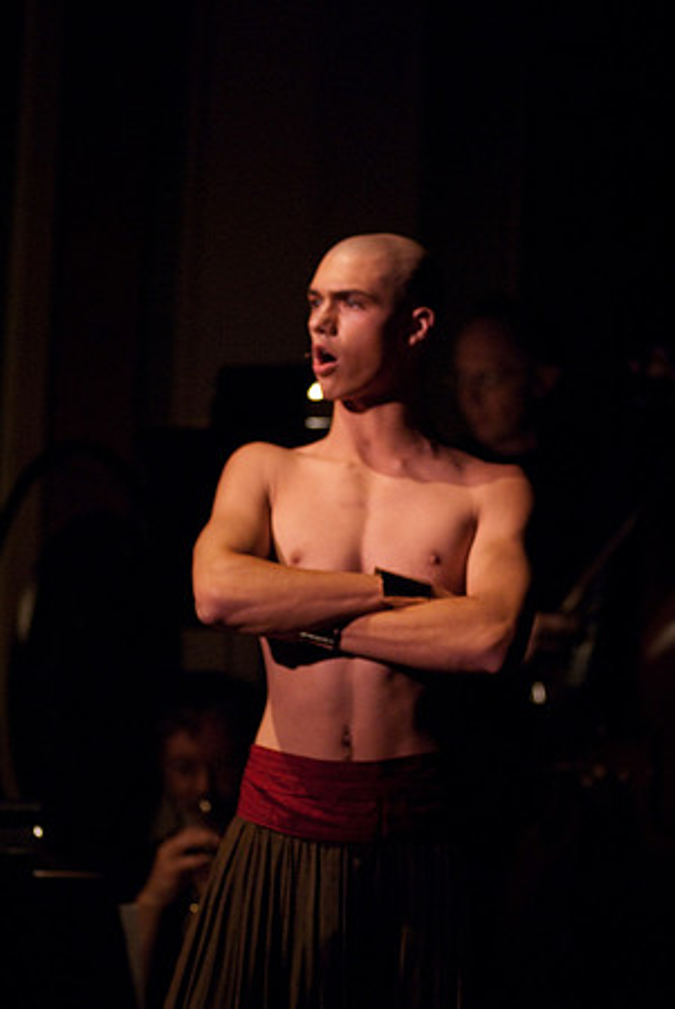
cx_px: 338
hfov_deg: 7.9
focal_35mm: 174
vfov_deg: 11.8
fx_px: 4882
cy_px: 504
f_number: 2.8
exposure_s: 1/50
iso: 1000
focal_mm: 116
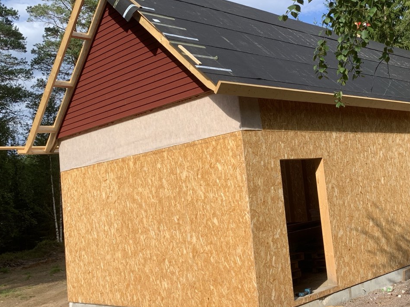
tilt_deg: +5.1
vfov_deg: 32.9
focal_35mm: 44
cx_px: 312
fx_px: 521
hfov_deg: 41.6
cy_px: 142
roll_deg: +6.0
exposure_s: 1/1447
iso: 25
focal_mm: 4.25
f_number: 1.8
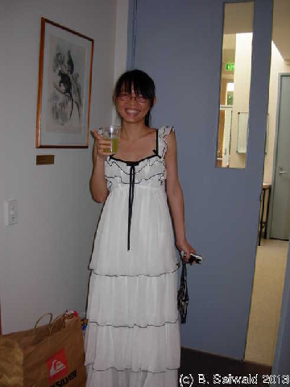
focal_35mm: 38
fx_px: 424
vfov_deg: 49.0
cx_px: 145
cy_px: 194
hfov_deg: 37.7
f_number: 2.9
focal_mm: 6.3
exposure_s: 1/22.6
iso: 79
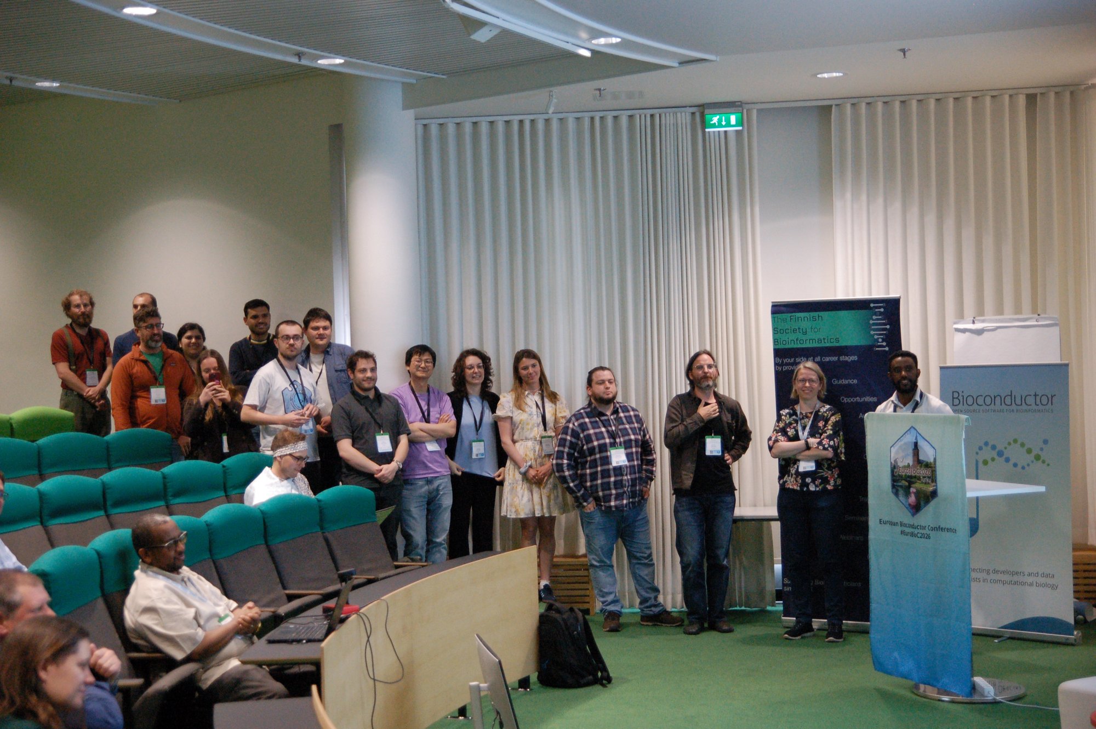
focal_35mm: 57
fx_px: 1734
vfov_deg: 23.7
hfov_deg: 35.1
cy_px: 364
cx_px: 548
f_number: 2.8
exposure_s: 1/125
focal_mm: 38
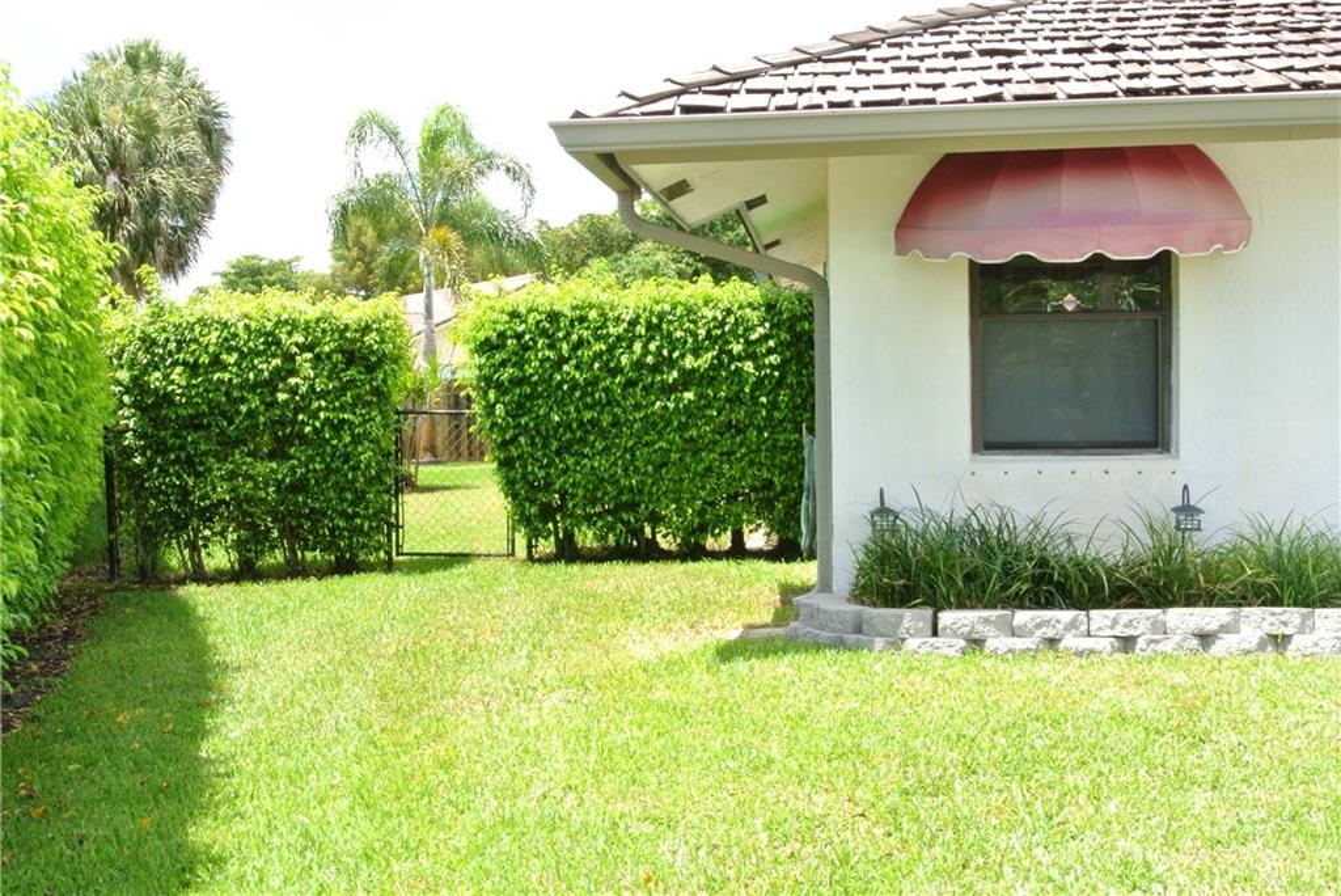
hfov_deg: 48.4
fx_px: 1491
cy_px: 448
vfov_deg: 33.4
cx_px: 670
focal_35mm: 40
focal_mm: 15.1
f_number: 16
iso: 400
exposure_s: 1/60
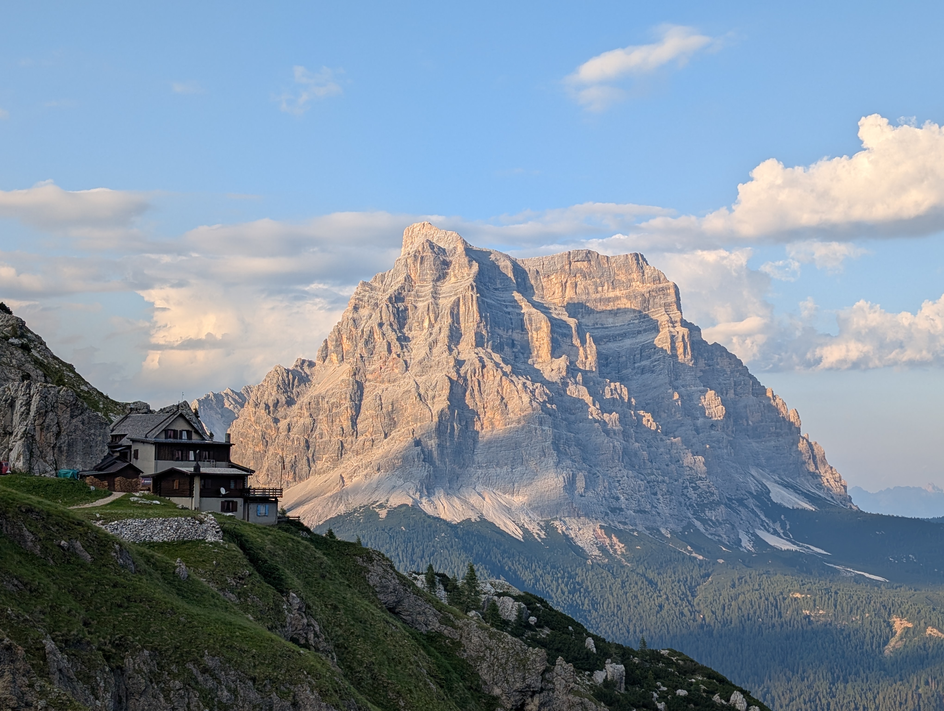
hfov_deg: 38.9
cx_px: 472
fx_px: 1338
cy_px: 356
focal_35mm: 49
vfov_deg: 29.7
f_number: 1.68
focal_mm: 6.9
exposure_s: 1/580
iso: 20
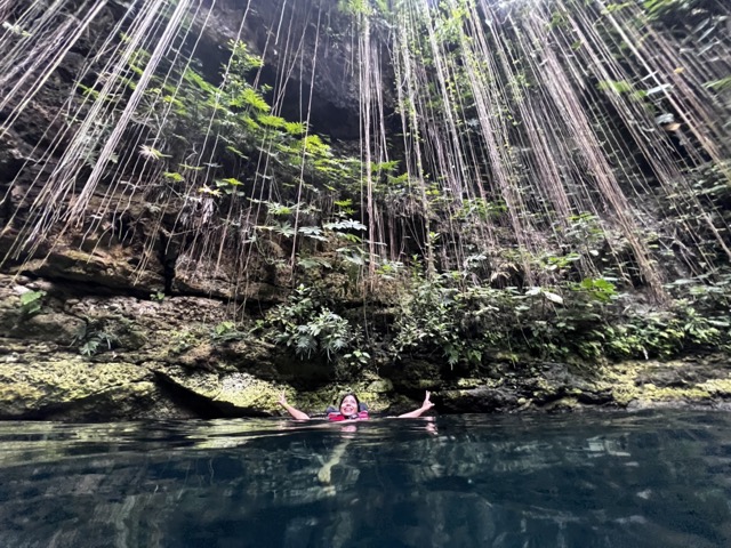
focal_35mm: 13
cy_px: 274
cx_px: 366
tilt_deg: +24.3
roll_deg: +0.8
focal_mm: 1.57
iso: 640
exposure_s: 1/60
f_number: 1.8
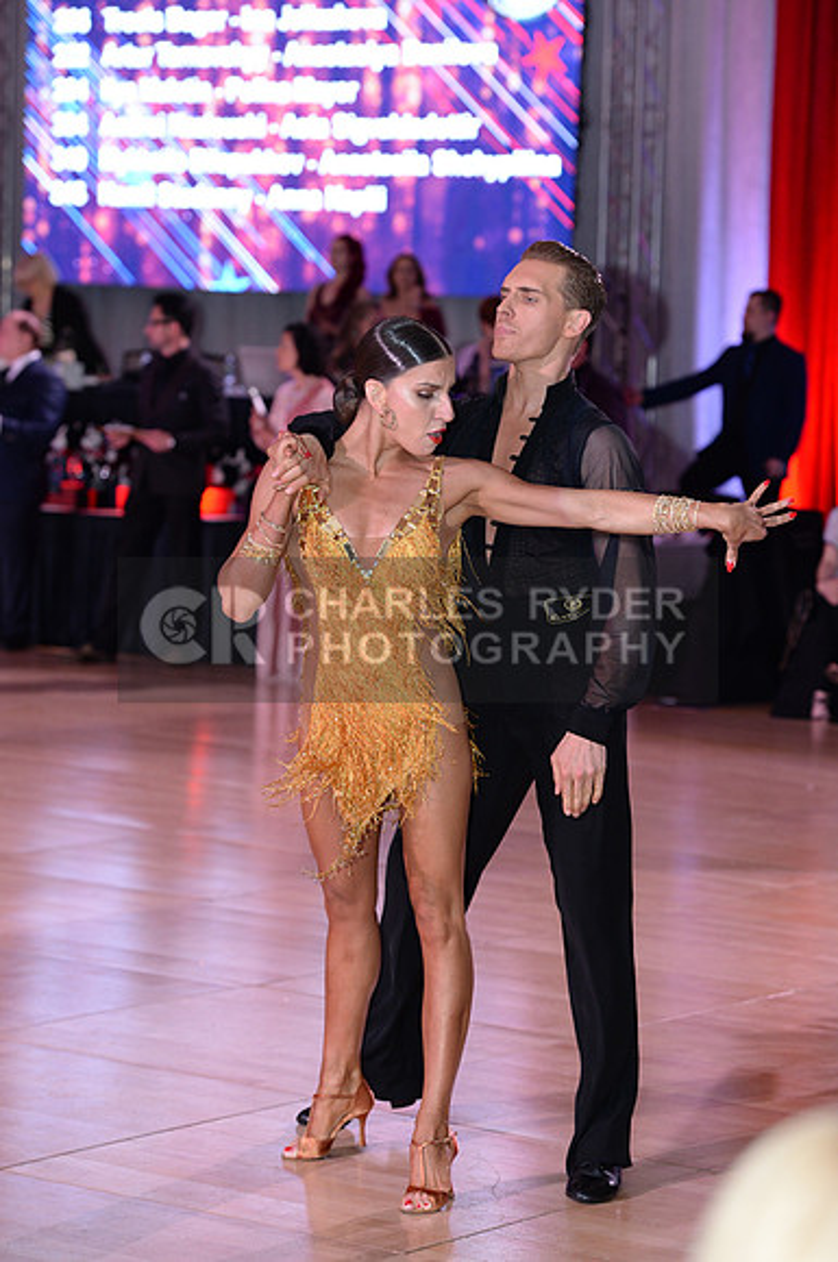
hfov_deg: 13.0
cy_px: 631
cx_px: 419
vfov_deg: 19.5
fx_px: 3677
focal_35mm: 105
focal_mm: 105
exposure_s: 1/250
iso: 1600
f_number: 4.5
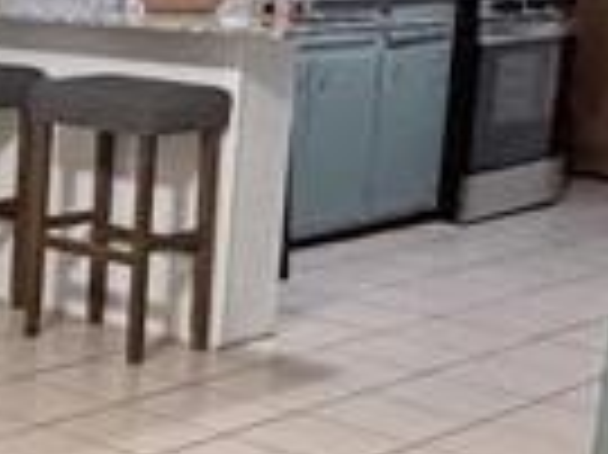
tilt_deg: -12.3
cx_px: -396
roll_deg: -0.6
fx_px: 1860
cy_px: 243
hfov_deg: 16.3
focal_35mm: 106
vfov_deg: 13.9
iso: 800
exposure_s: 1/60
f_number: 2.2
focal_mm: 2.22
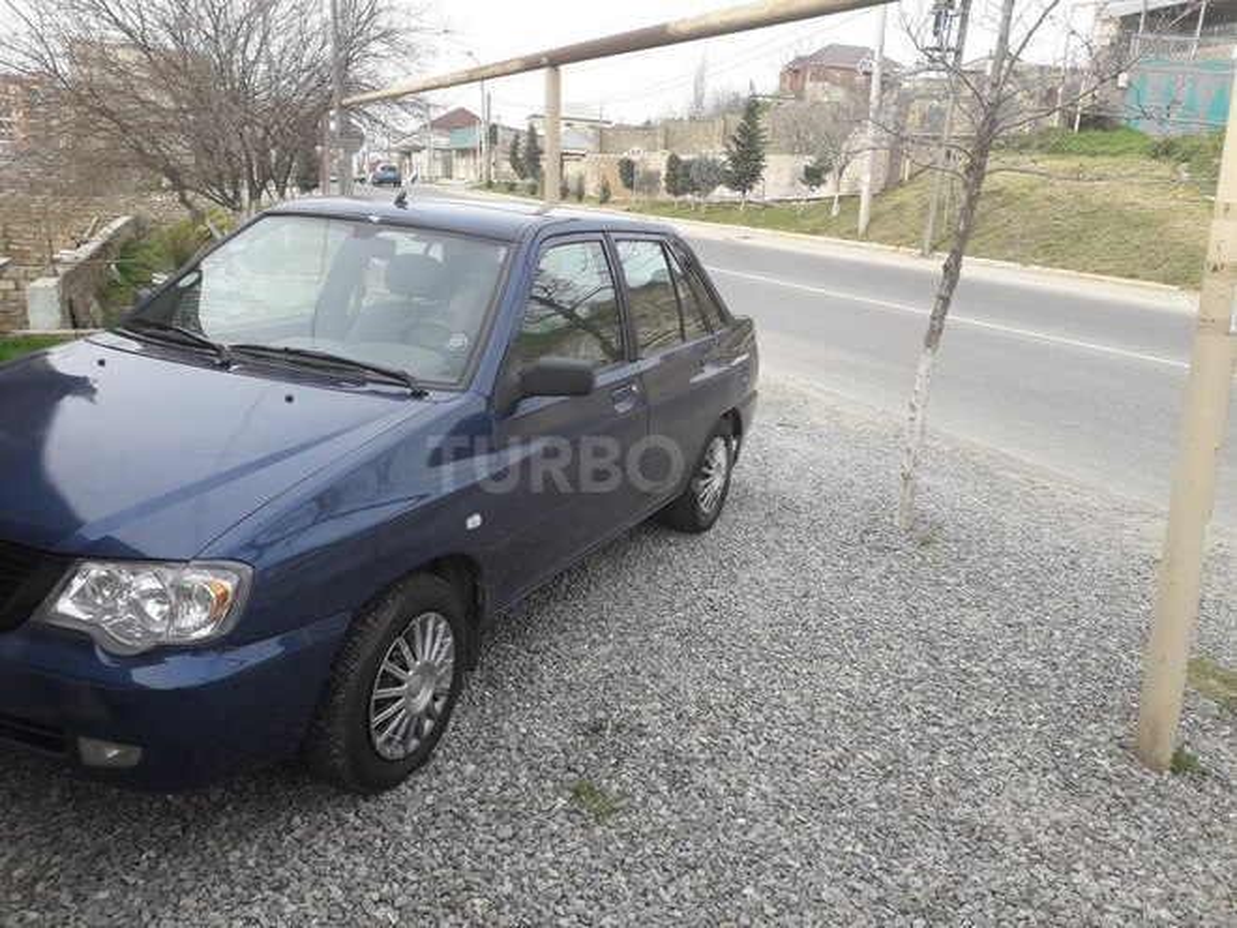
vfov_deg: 51.4
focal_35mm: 27
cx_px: 618
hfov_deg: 65.3
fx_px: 965
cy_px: 464
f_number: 1.9
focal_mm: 3.6
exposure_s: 1/500
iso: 40
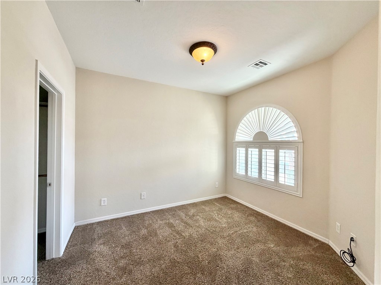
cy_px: 142
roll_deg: -0.3
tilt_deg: -0.5
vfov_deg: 85.7
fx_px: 154
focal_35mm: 14
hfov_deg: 102.1
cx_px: 190
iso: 250
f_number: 2.2
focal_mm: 2.22
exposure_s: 1/60
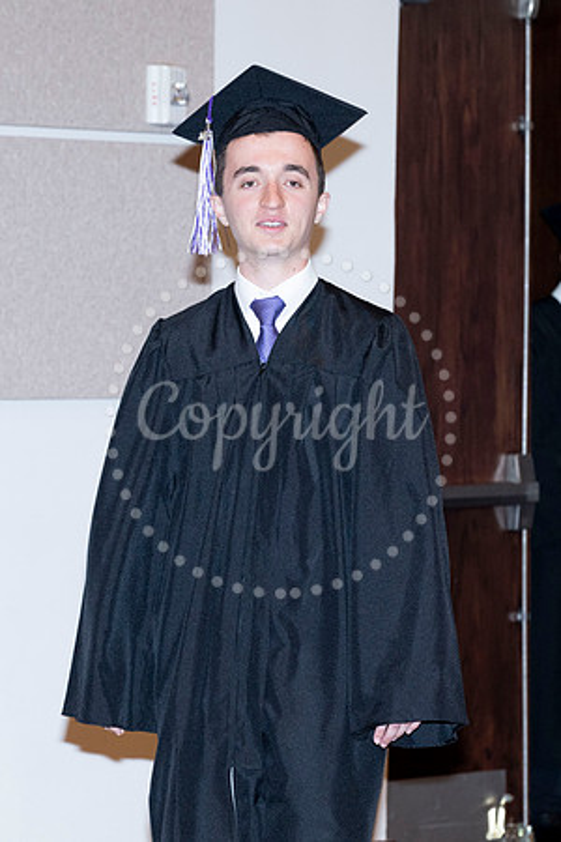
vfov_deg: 9.8
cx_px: 278
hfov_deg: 6.6
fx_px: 4883
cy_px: 477
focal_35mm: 209
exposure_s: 1/80
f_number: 5.6
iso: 800
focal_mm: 120
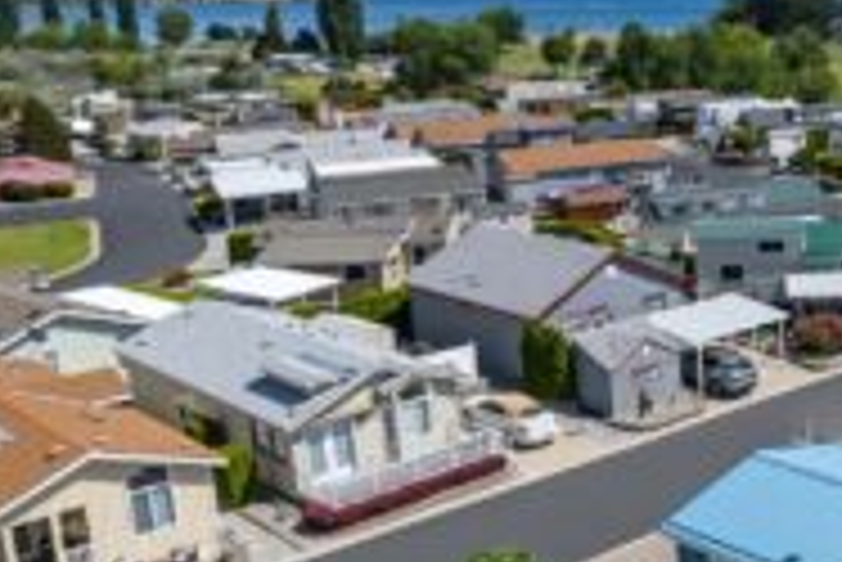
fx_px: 1100
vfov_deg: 28.7
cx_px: 878
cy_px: 252
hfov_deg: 36.7
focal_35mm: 47
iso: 100
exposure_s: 1/8000
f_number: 2.8
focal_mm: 8.38
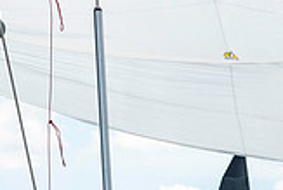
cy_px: -91
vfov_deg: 6.2
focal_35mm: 220
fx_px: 1731
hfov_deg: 9.2
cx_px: -66
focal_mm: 62
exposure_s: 1/1600
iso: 250
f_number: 5
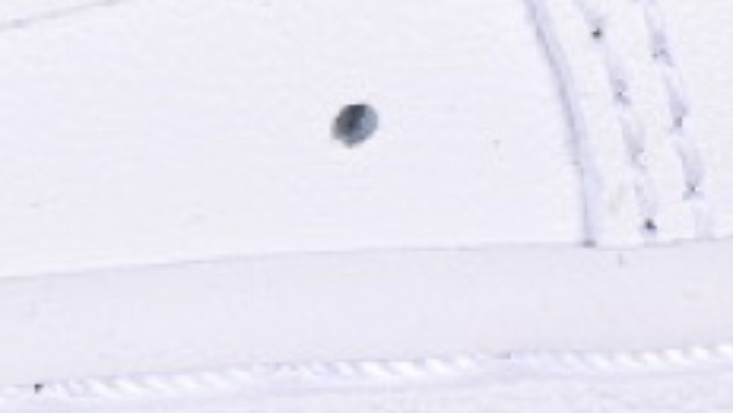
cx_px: -346
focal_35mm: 368
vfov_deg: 3.3
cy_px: -159
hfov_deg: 5.8
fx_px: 7153
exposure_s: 1/80
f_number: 7.1
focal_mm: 50
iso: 160
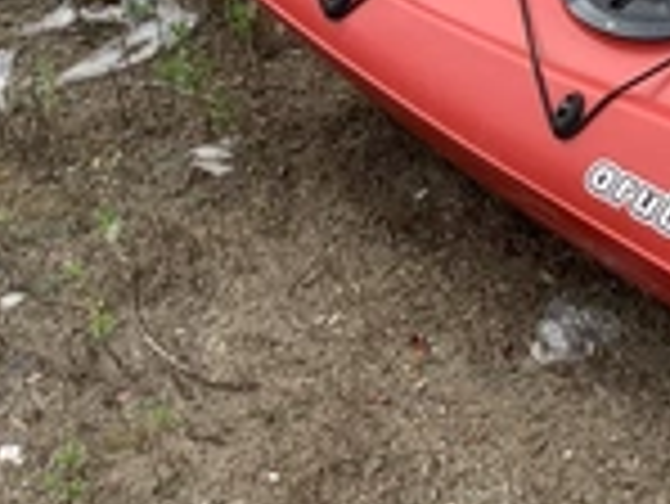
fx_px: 1608
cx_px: 692
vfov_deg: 17.5
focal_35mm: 83
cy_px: 50
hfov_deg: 22.5
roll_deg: +2.8
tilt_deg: -40.4
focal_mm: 3.3
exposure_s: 1/641
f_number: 2.4
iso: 25
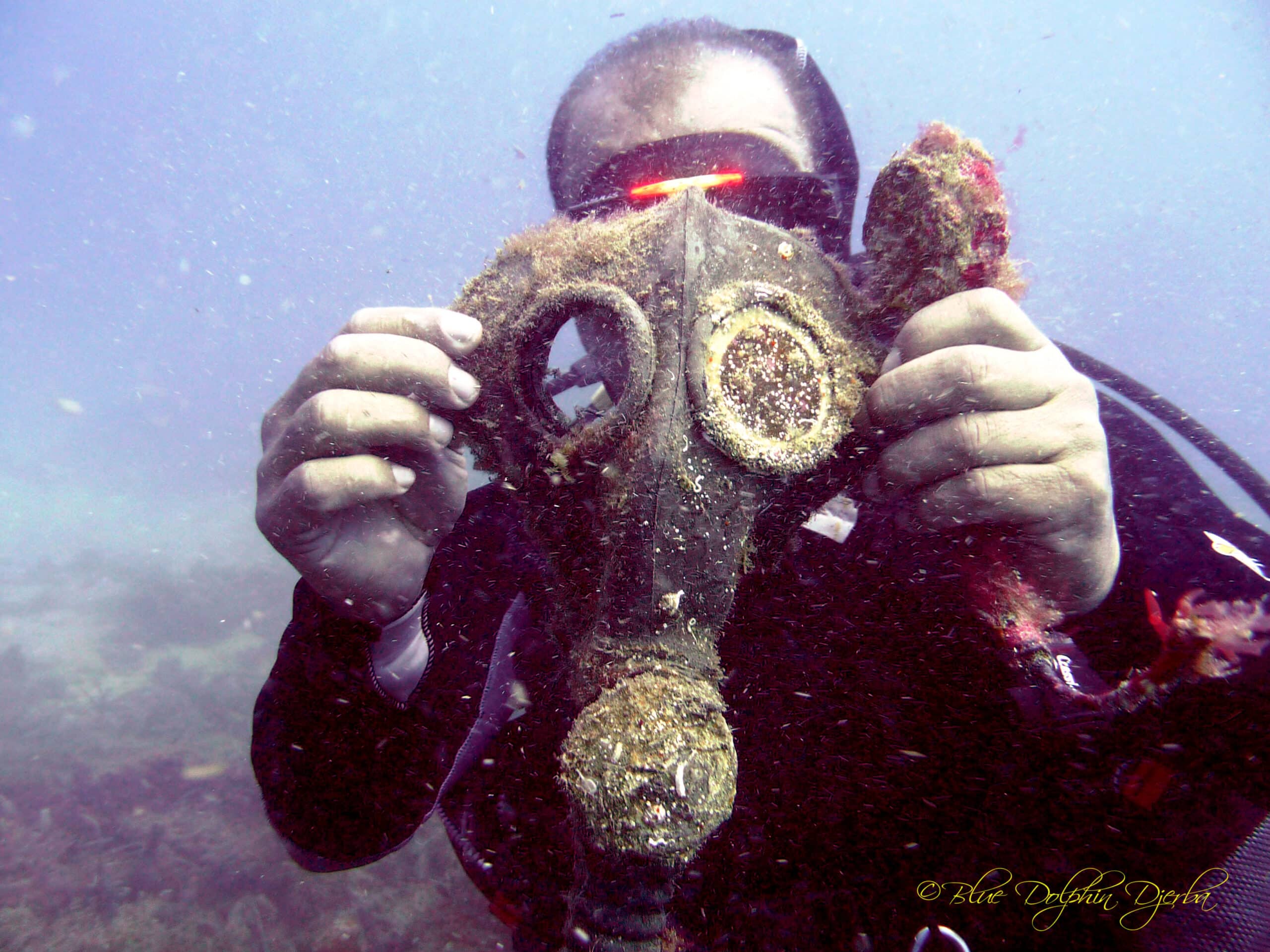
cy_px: 476
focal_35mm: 30
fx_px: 1101
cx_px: 635
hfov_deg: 60.0
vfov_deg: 46.8
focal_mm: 5
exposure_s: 1/50
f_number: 3.4
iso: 100
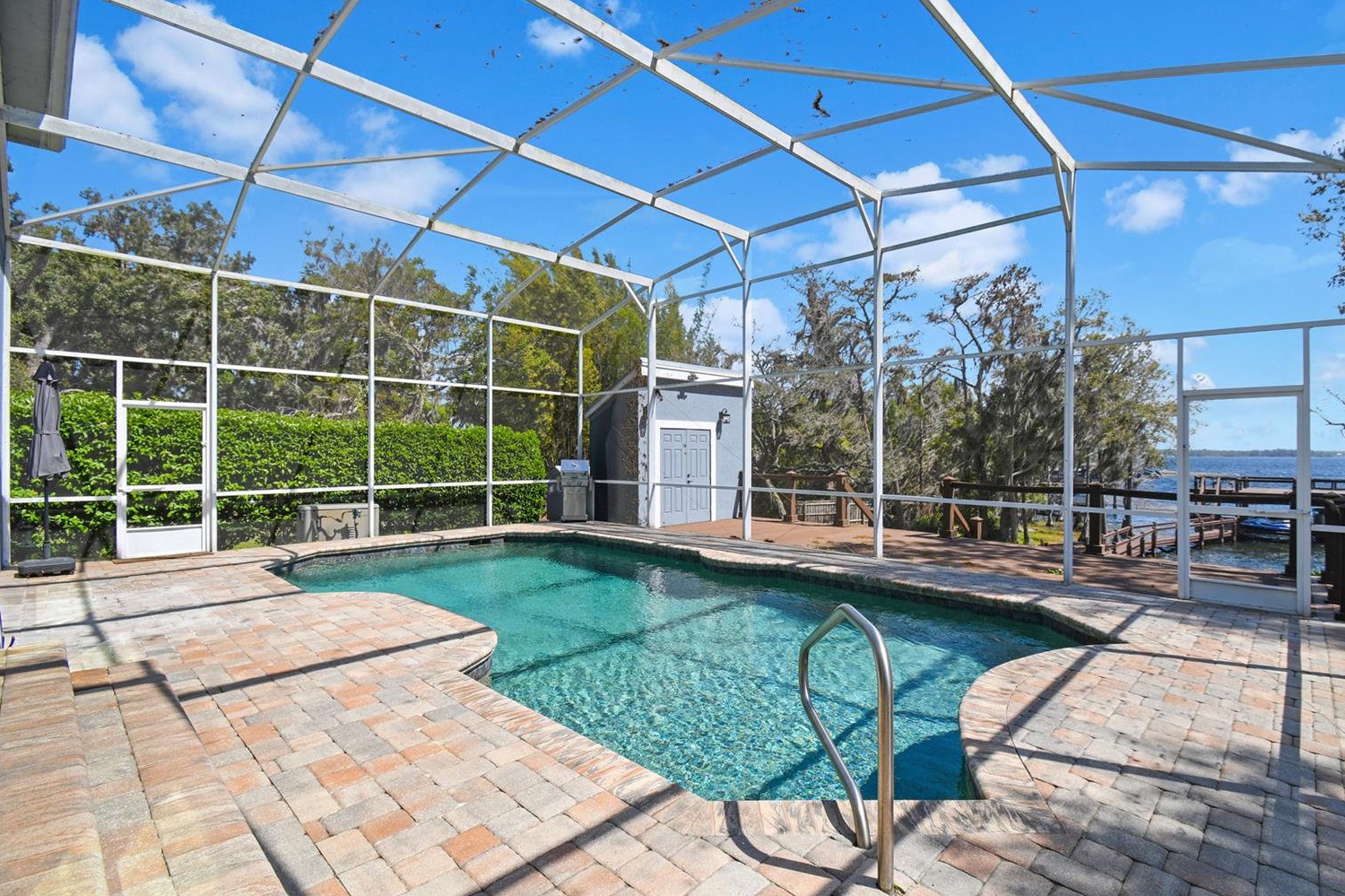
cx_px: 715
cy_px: 451
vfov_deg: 73.7
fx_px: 598
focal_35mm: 16
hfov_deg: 96.6
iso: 100
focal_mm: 10
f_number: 7.1
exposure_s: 1/200
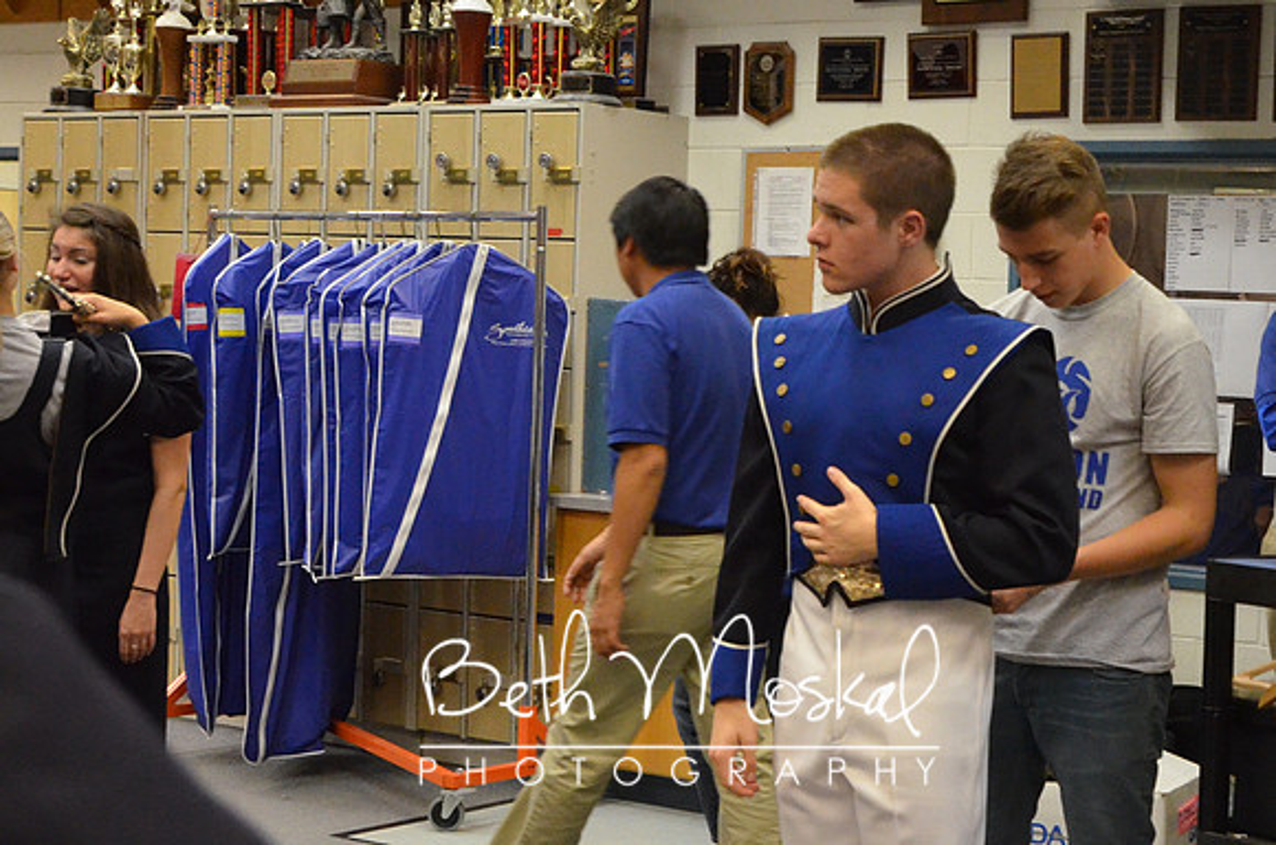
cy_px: 422
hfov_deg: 57.3
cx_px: 638
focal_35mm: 33
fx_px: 1167
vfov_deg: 39.8
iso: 3200
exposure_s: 1/125
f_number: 5.6
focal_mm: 22
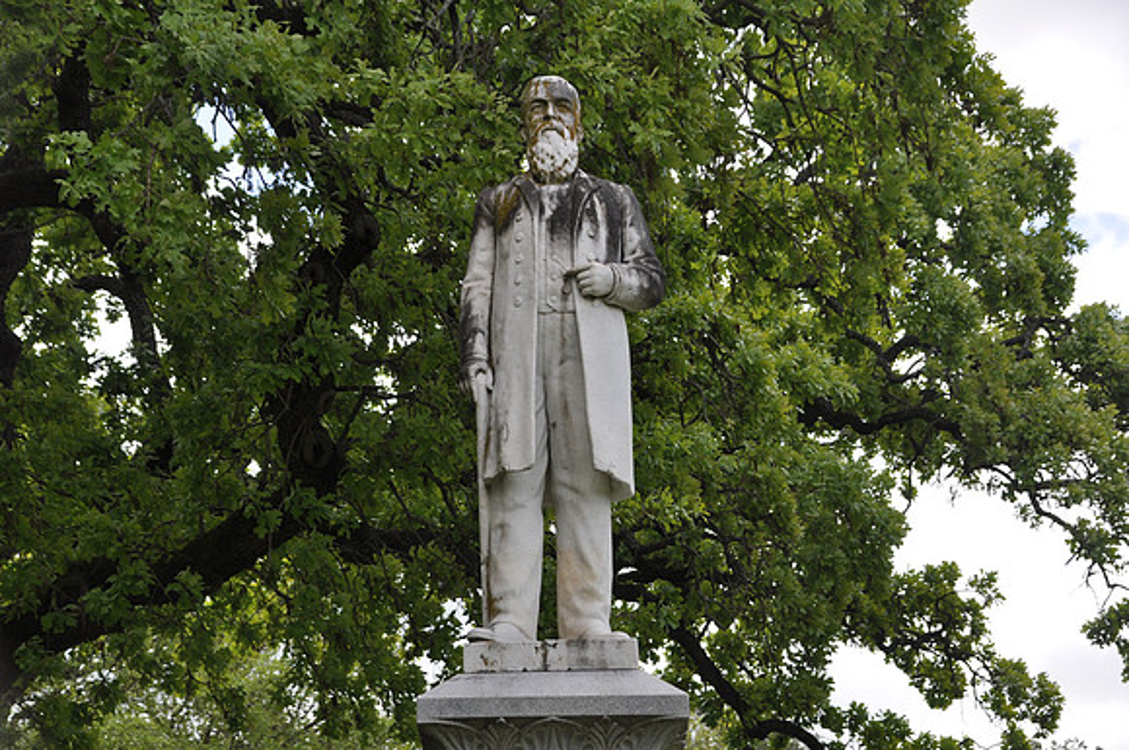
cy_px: 375
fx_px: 3100
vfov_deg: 13.8
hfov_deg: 20.6
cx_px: 564
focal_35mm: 99
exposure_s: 1/250
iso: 200
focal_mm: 66
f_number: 8
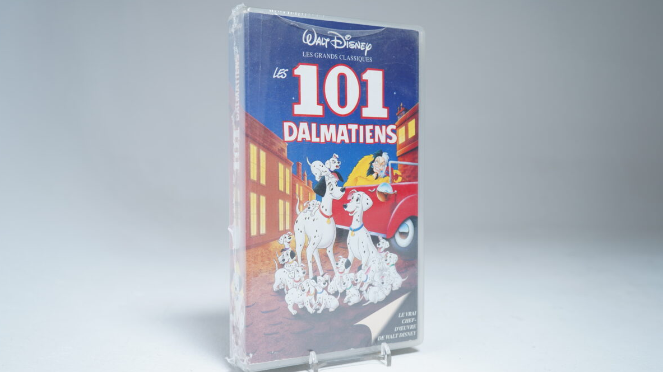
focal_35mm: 34
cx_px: 328
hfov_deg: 58.0
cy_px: 185
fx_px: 598
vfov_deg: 34.6
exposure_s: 1/3
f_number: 5.6
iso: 160
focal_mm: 32
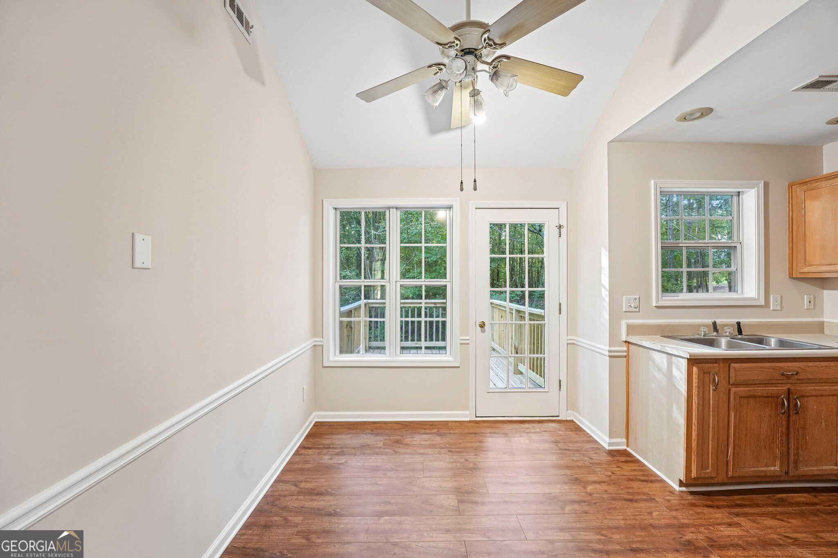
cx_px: 419
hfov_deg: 104.3
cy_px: 279
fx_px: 326
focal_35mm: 14
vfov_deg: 81.2
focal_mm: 14
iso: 320
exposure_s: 1/5
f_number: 8
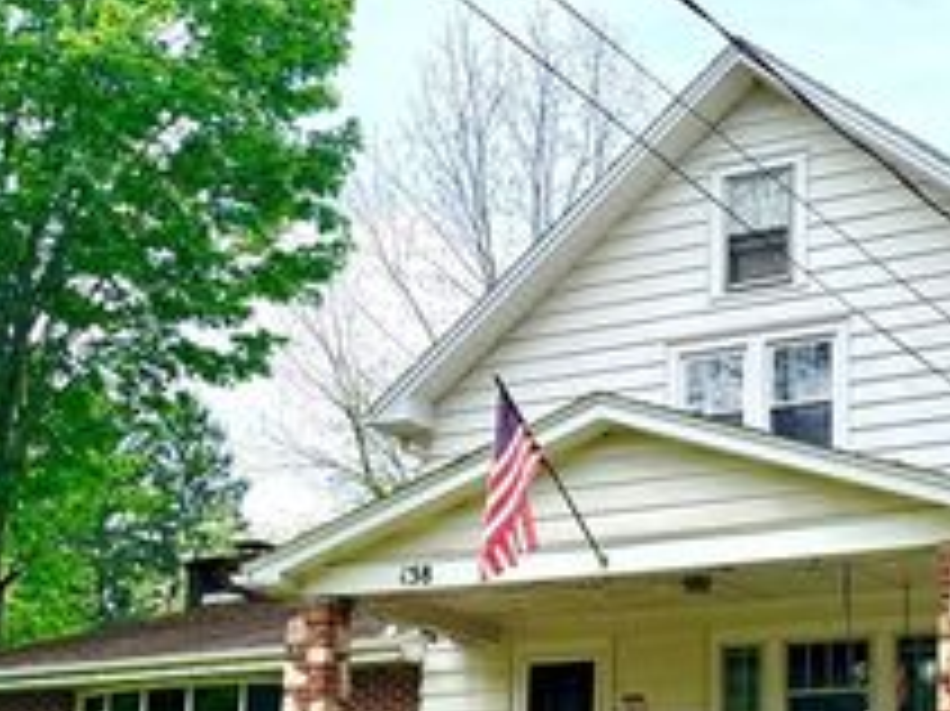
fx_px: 1563
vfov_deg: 24.7
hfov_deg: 32.0
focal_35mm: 57
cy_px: 673
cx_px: 869
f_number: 1.78
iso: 100
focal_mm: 6.76
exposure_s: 1/3759
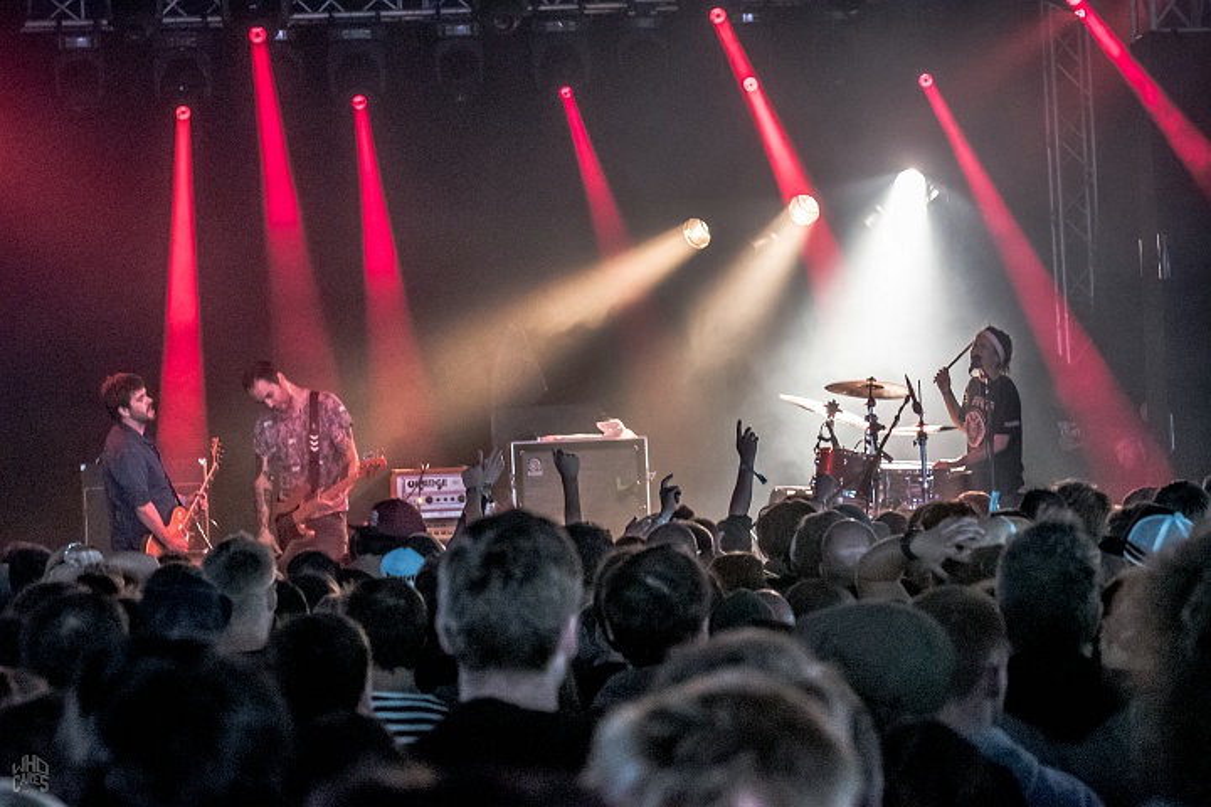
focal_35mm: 117
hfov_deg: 17.5
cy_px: 404
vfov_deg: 11.7
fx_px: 3935
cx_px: 606
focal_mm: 78
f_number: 5.6
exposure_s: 1/100
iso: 2500
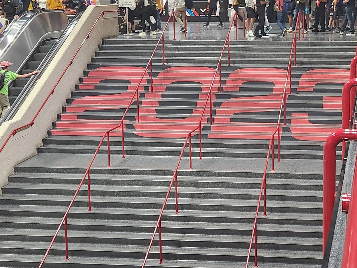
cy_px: 94
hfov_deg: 28.7
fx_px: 671
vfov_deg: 22.5
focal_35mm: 65
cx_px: 317
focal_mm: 5.4
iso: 320
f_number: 1.8
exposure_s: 1/120
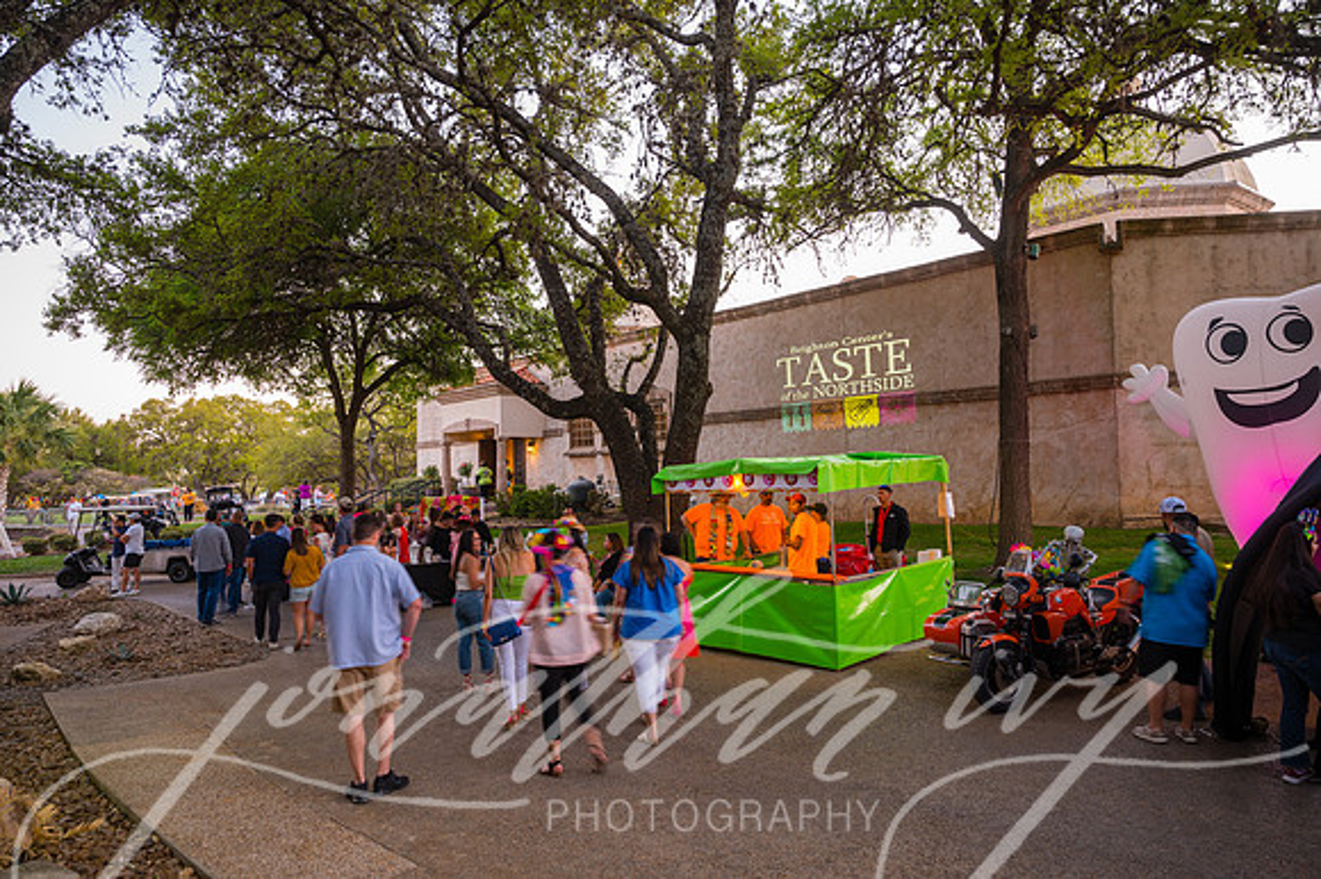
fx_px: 917
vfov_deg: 51.2
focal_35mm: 25
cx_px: 660
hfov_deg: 71.5
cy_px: 440
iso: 80
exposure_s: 1/5
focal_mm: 25
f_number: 4
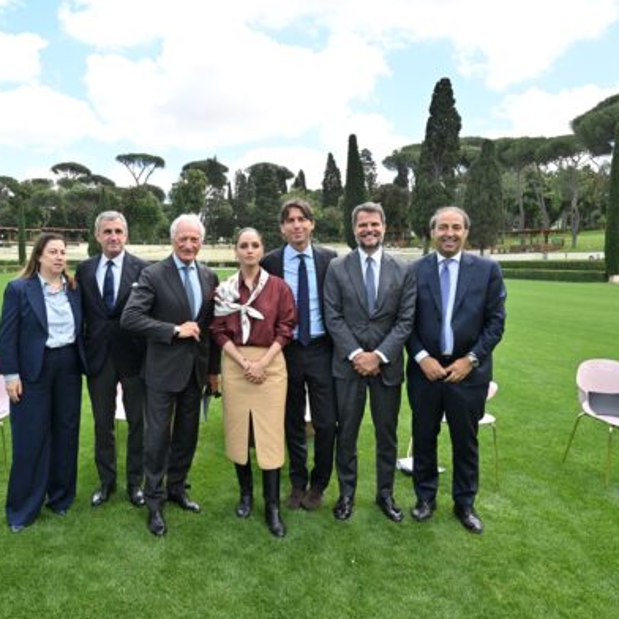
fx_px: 539
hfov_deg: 58.8
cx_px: 224
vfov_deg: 59.7
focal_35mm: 27
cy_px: 308
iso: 400
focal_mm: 20.5
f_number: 8
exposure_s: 1/400
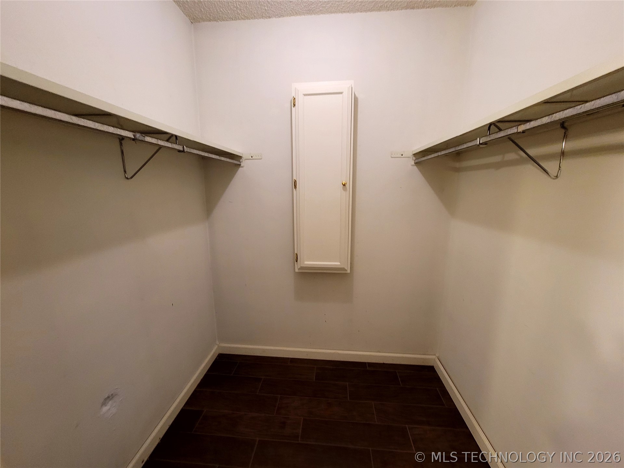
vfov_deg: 89.9
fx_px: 234
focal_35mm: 13
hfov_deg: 106.2
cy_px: 234
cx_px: 312
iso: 400
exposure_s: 1/30
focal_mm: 2.2
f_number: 2.2
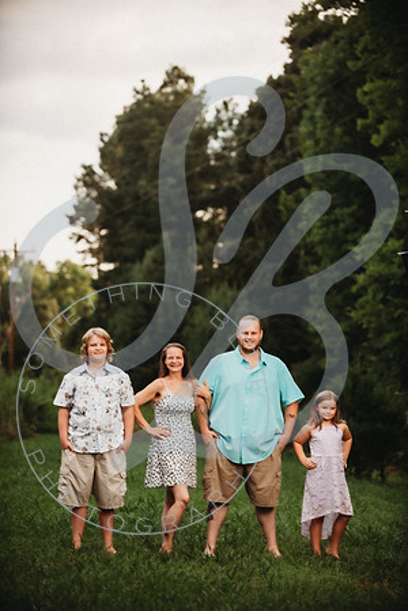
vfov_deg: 17.1
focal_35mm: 120
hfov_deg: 11.4
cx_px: 204
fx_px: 2040
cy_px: 306
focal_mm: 120
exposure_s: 1/200
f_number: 2.8
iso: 100
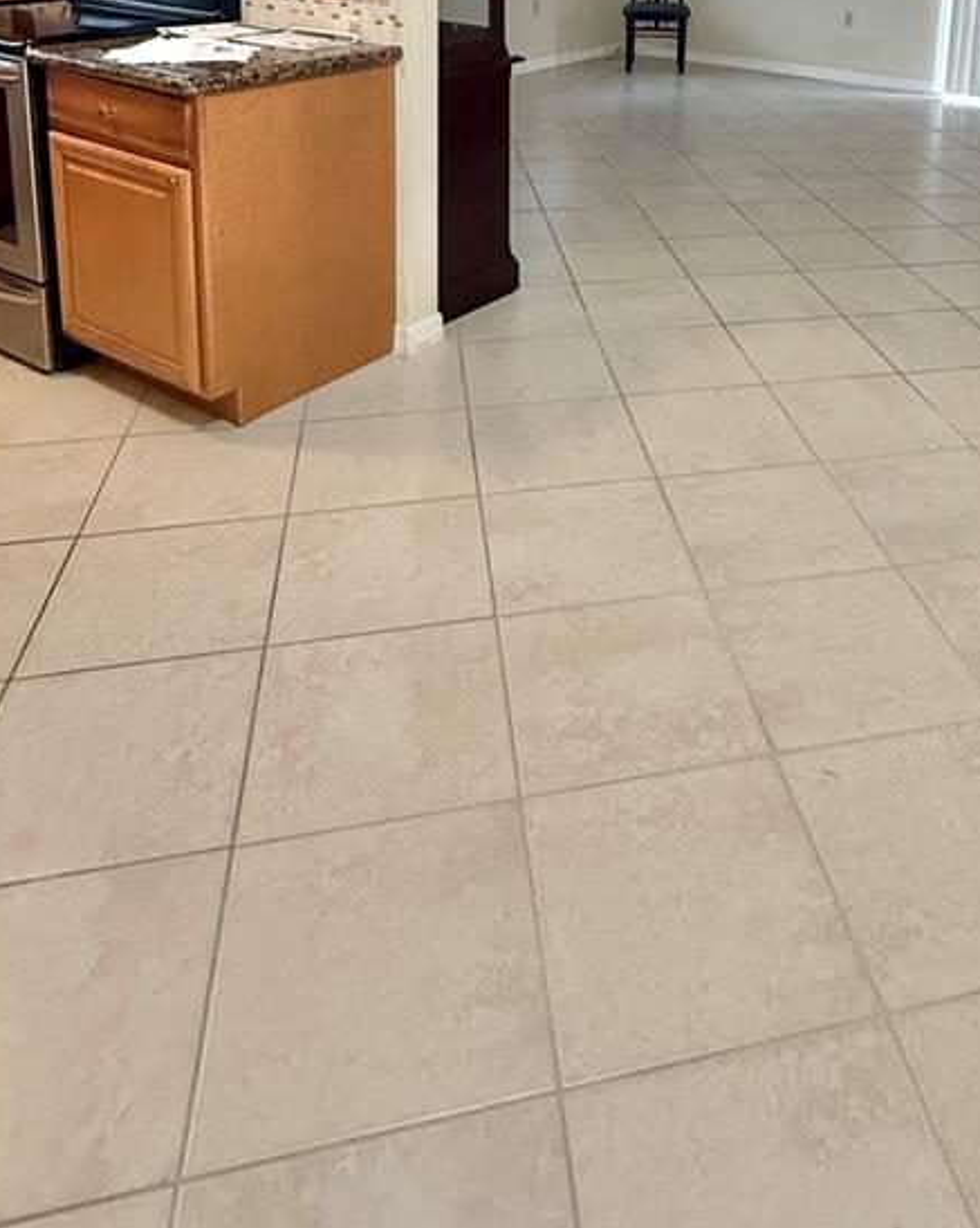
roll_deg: -2.7
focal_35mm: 30
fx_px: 1089
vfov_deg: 51.1
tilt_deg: -11.4
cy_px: 97
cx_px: 659
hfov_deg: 47.6
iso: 500
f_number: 2.2
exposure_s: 1/120
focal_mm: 2.22
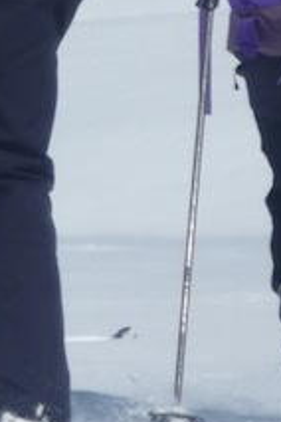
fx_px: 4870
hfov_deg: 3.3
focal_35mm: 416
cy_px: -15
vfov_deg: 4.9
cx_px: 91
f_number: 5.9
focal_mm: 22.8
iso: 80
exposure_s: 1/800
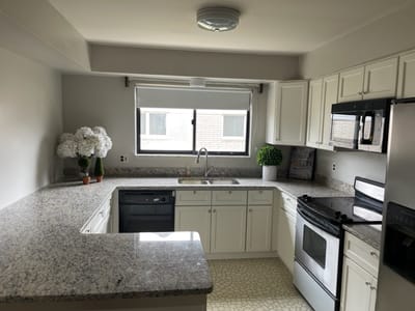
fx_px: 312
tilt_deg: -7.3
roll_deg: -1.8
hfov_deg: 67.3
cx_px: 208
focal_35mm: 26
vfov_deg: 53.1
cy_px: 156
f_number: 1.6
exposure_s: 1/120
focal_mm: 5.1
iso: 125
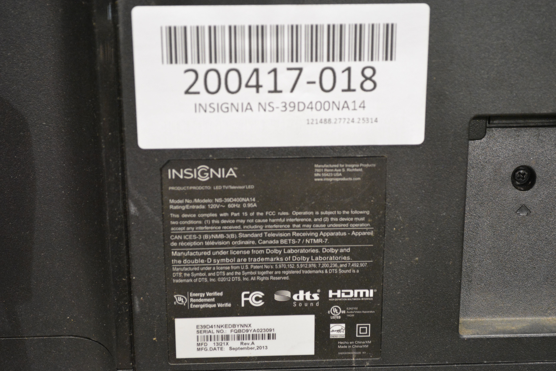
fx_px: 1096
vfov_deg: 19.2
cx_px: 290
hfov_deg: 28.5
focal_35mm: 71
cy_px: 186
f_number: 5.3
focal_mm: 44
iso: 3200
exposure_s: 1/30
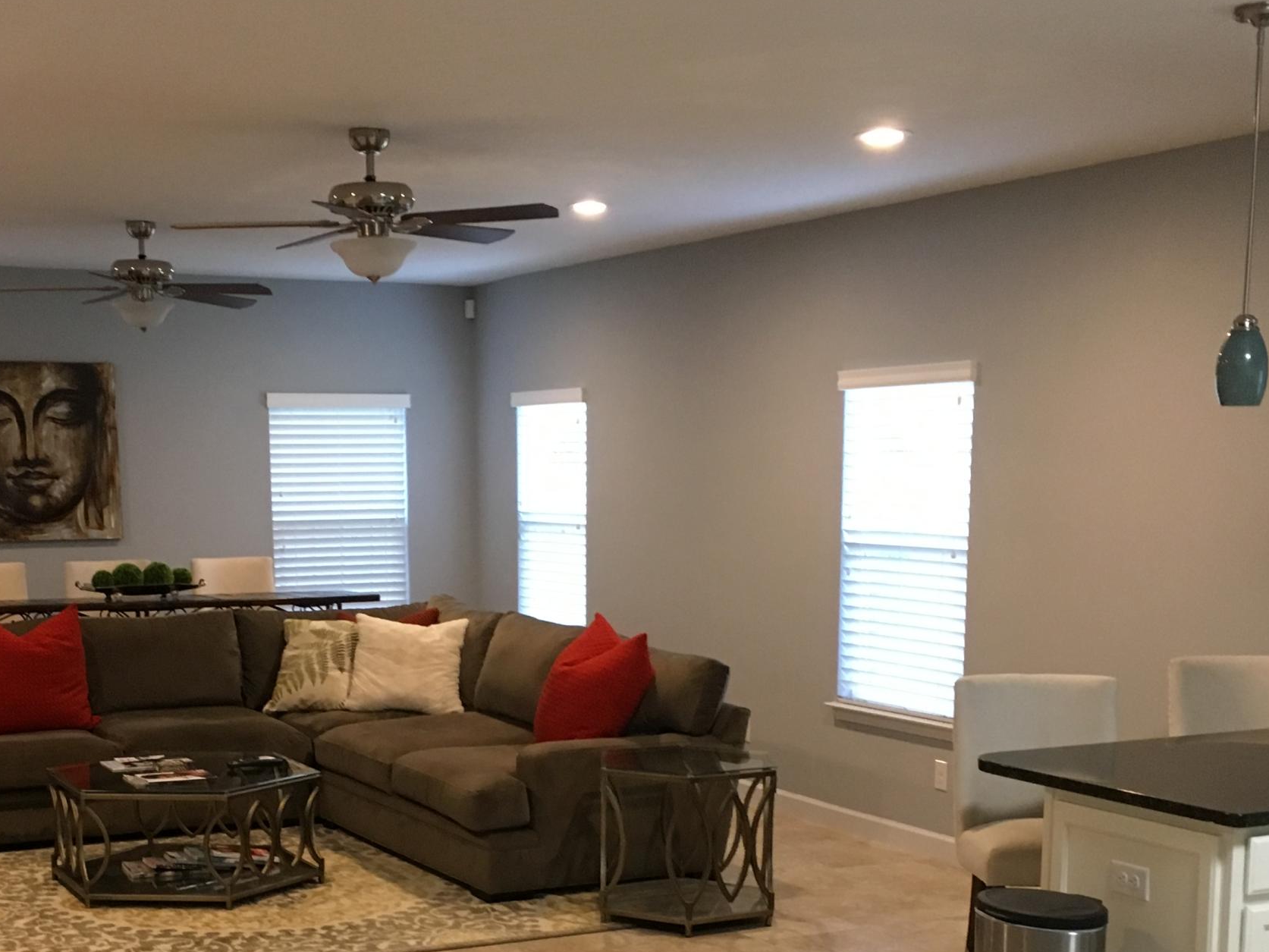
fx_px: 1906
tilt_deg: -10.4
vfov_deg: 27.4
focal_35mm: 52
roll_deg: +0.3
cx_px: 512
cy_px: 784
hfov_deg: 36.7
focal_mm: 4.15
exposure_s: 1/30
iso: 160
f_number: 2.2
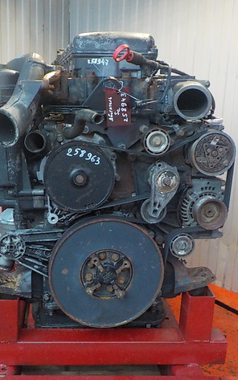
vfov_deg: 46.2
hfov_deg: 29.8
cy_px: 192
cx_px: 92
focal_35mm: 43
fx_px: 446
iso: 400
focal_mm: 4.1
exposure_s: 1/30
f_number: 3.3
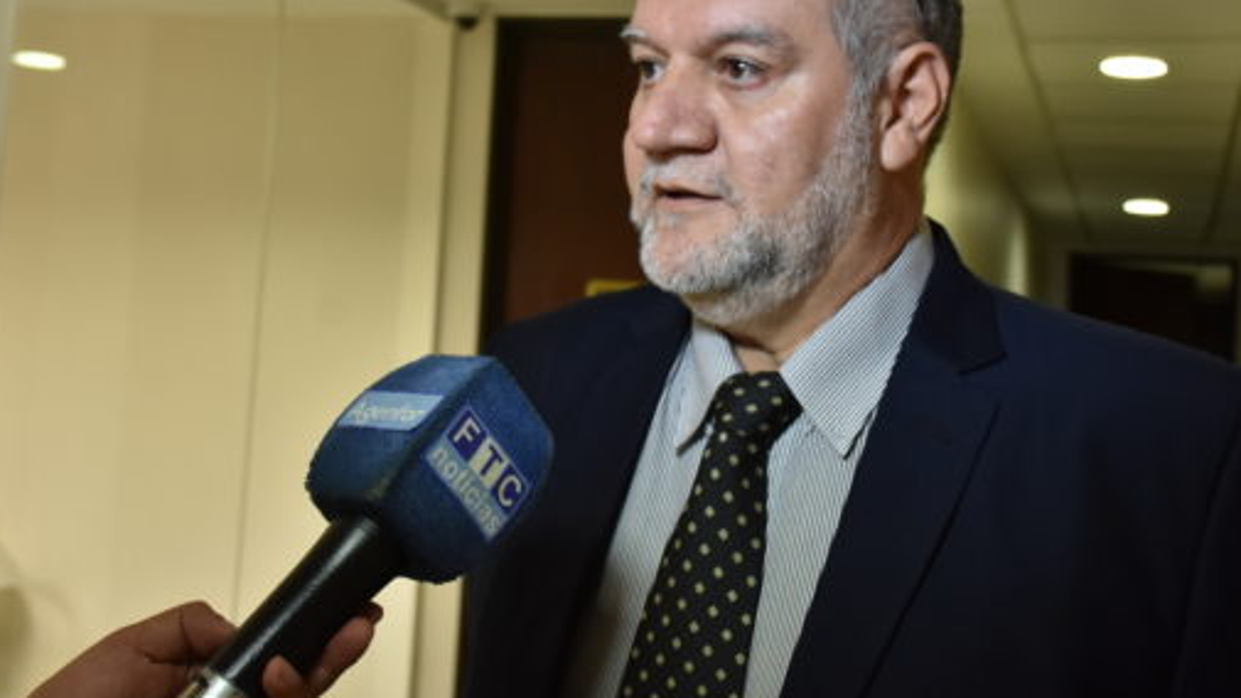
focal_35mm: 56
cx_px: 666
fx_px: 1843
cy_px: 273
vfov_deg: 21.4
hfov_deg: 37.2
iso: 800
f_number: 5
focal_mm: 30
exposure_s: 1/100
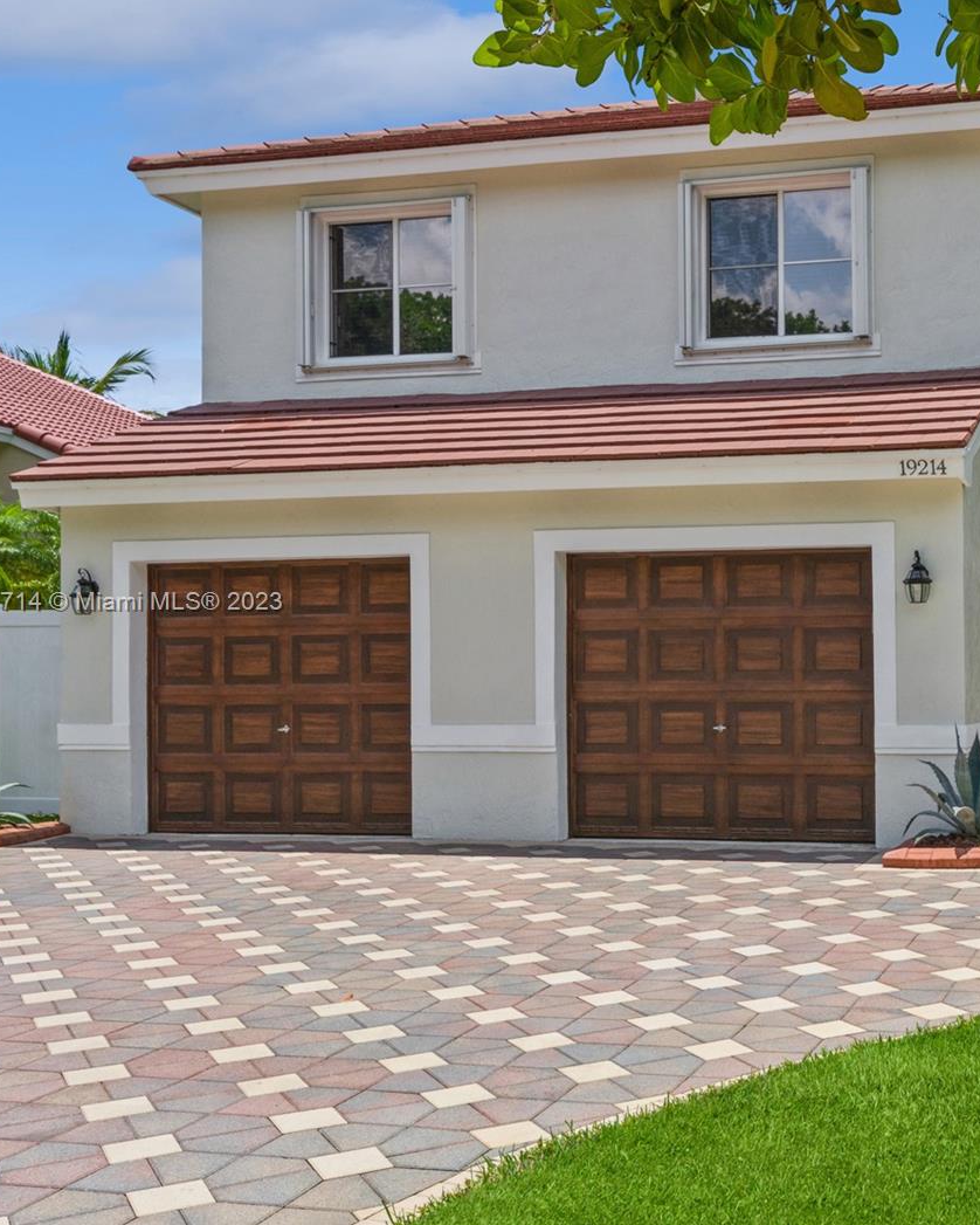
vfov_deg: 42.9
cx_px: 844
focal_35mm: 43
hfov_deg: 33.4
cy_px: 604
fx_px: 1559
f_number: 10
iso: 250
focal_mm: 20
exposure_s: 1/400
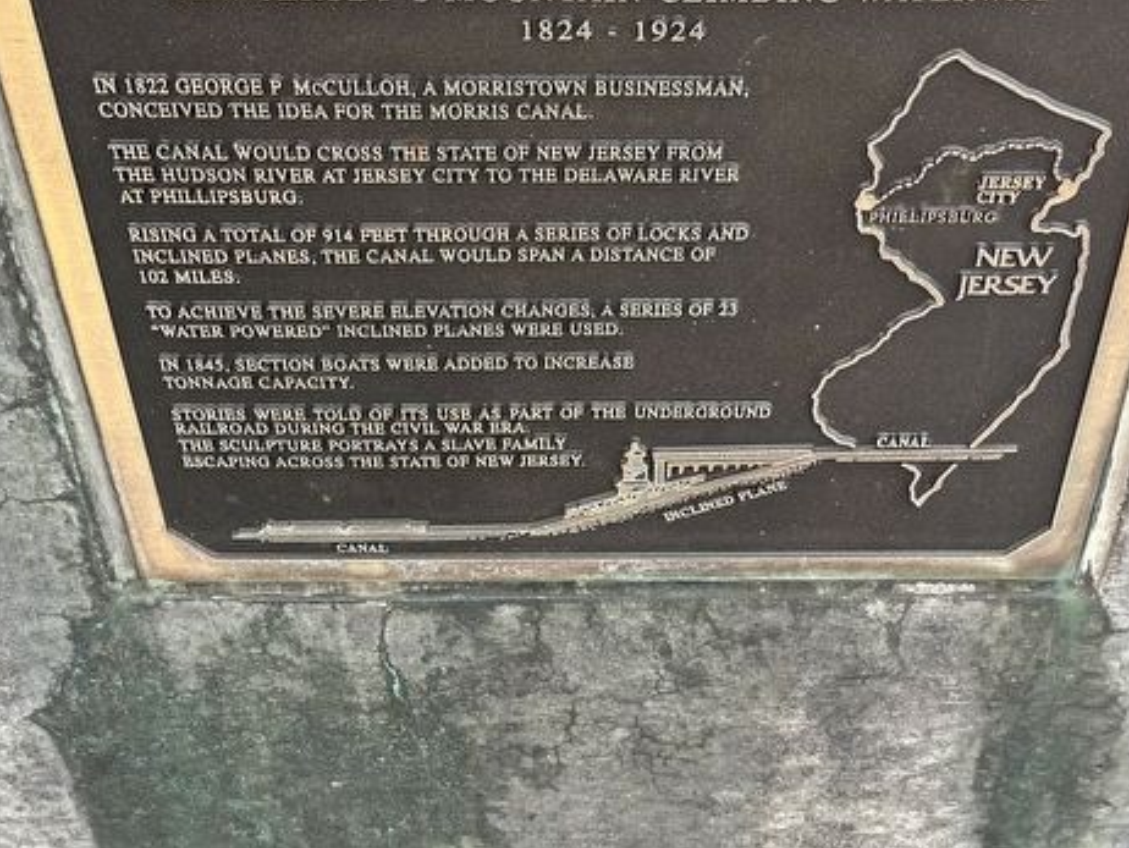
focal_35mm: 45
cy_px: 139
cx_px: 660
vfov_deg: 31.2
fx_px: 1468
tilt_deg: -36.8
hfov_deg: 41.9
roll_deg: -0.2
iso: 40
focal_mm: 5.1
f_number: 1.6
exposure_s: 1/122
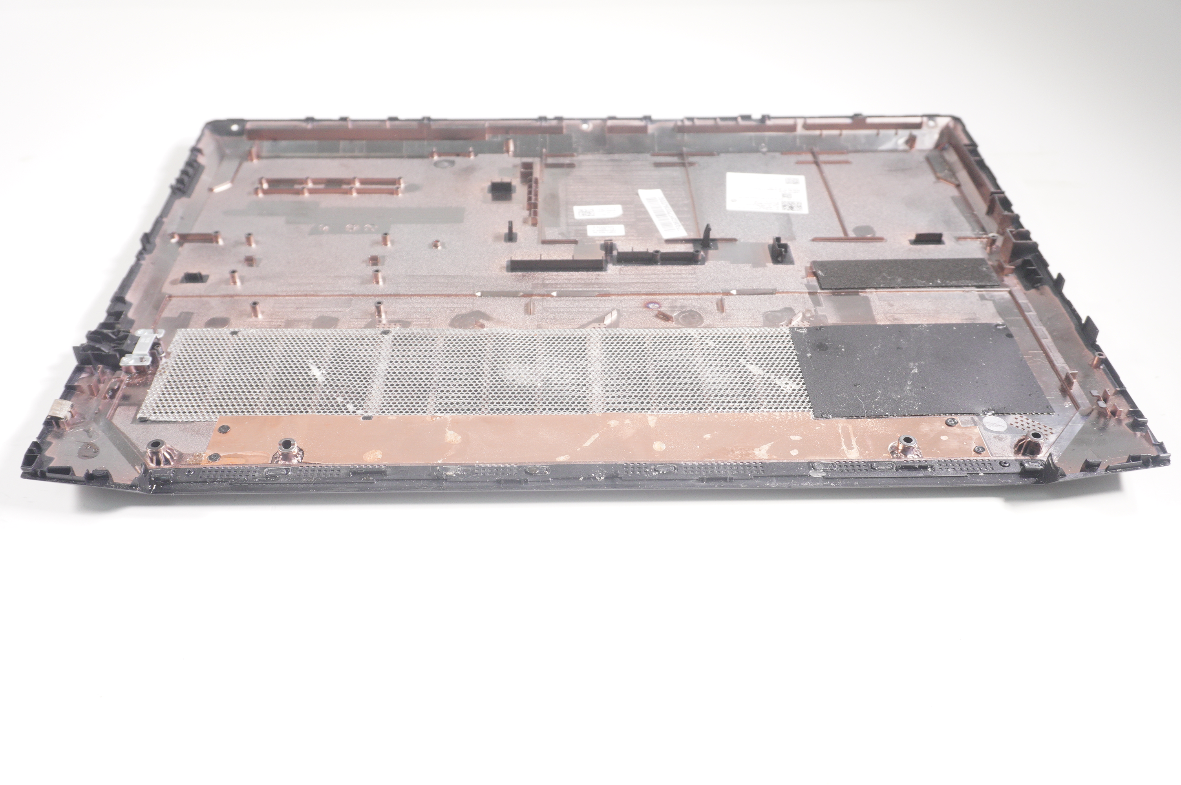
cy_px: 392
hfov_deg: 57.3
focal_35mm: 33
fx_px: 1082
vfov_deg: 39.9
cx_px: 590
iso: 800
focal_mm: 22
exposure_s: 1/100
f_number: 5.6
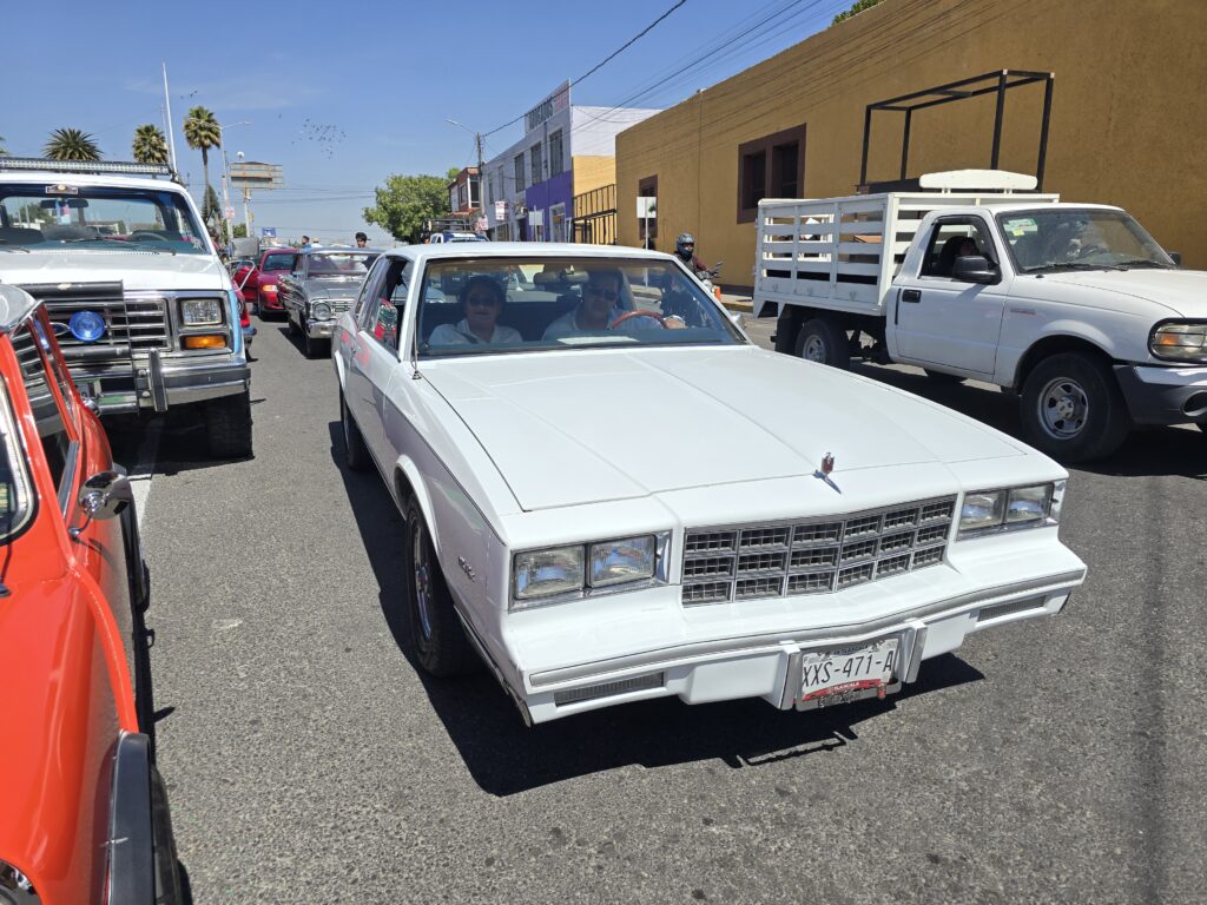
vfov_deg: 58.9
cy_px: 452
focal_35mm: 23
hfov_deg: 73.9
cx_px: 604
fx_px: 802
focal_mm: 6.3
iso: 12
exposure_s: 1/997
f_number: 1.7
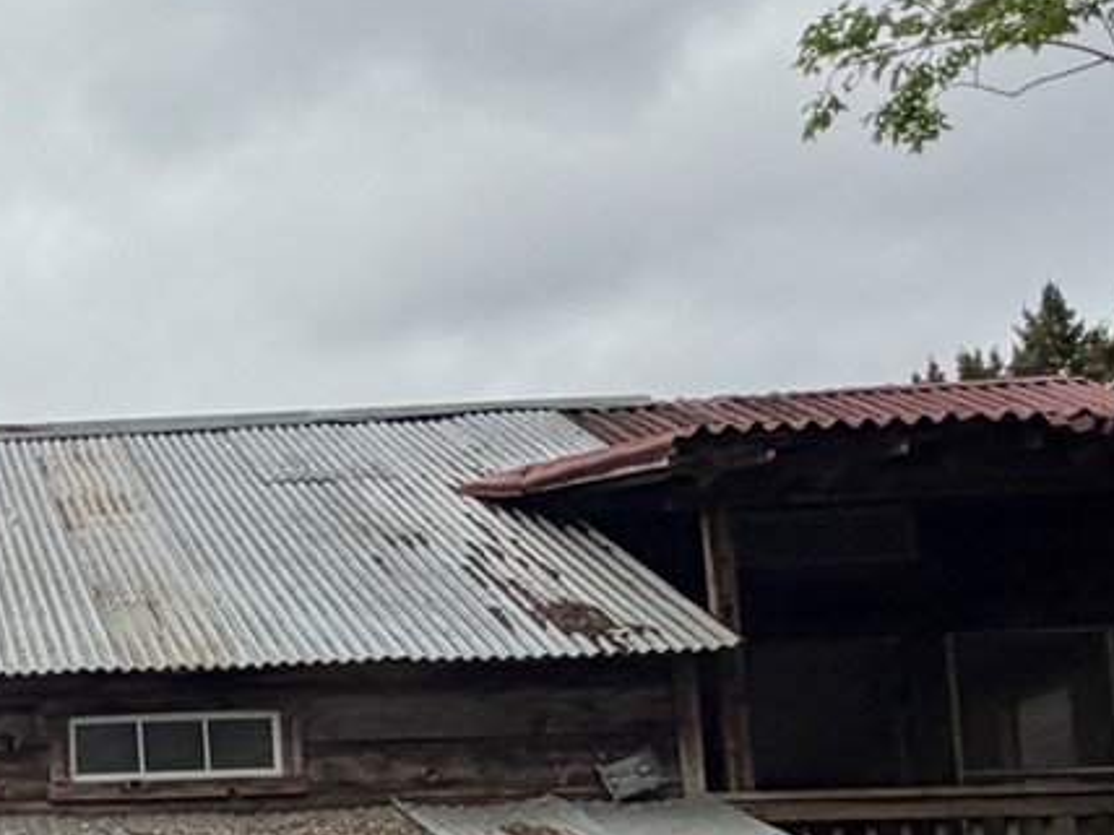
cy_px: 799
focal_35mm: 67
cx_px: -453
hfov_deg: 24.1
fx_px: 2156
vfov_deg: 21.3
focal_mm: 2.22
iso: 40
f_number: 2.2
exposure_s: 1/709
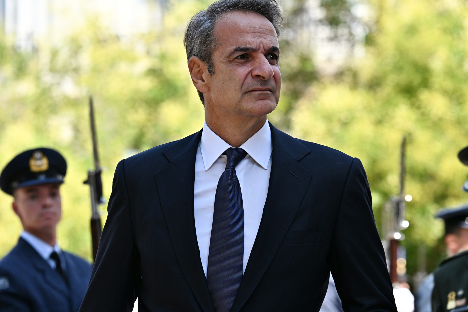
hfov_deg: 11.4
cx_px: 234
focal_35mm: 180
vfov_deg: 7.6
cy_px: 156
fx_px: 2340
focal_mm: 180
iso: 640
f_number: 7.1
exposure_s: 1/640
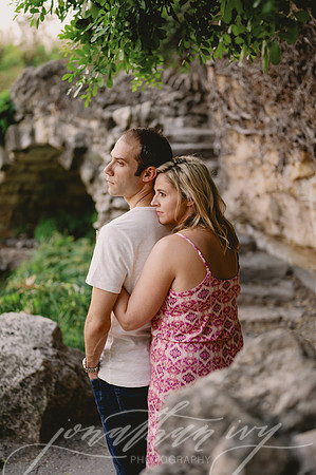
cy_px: 238
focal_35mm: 50
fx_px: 660
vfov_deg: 39.6
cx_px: 158
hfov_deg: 26.9
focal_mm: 50
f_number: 2
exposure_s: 1/160
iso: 80
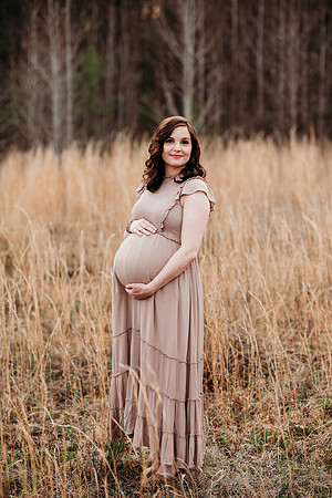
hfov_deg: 16.1
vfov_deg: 23.9
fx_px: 1176
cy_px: 249
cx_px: 166
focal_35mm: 85
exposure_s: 1/400
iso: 160
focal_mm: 85
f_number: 2.5
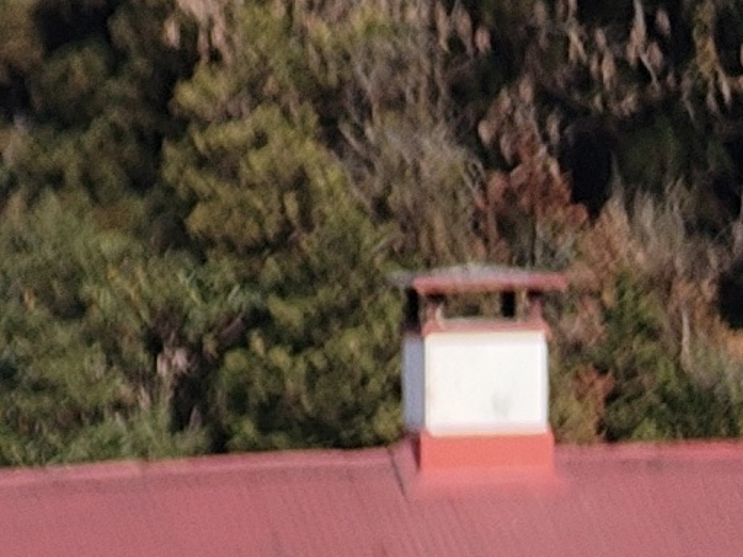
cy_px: 1601
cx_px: -1421
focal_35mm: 561
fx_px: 12039
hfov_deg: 3.5
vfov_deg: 2.6
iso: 71
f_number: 2.55
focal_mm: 13.3
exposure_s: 1/1767
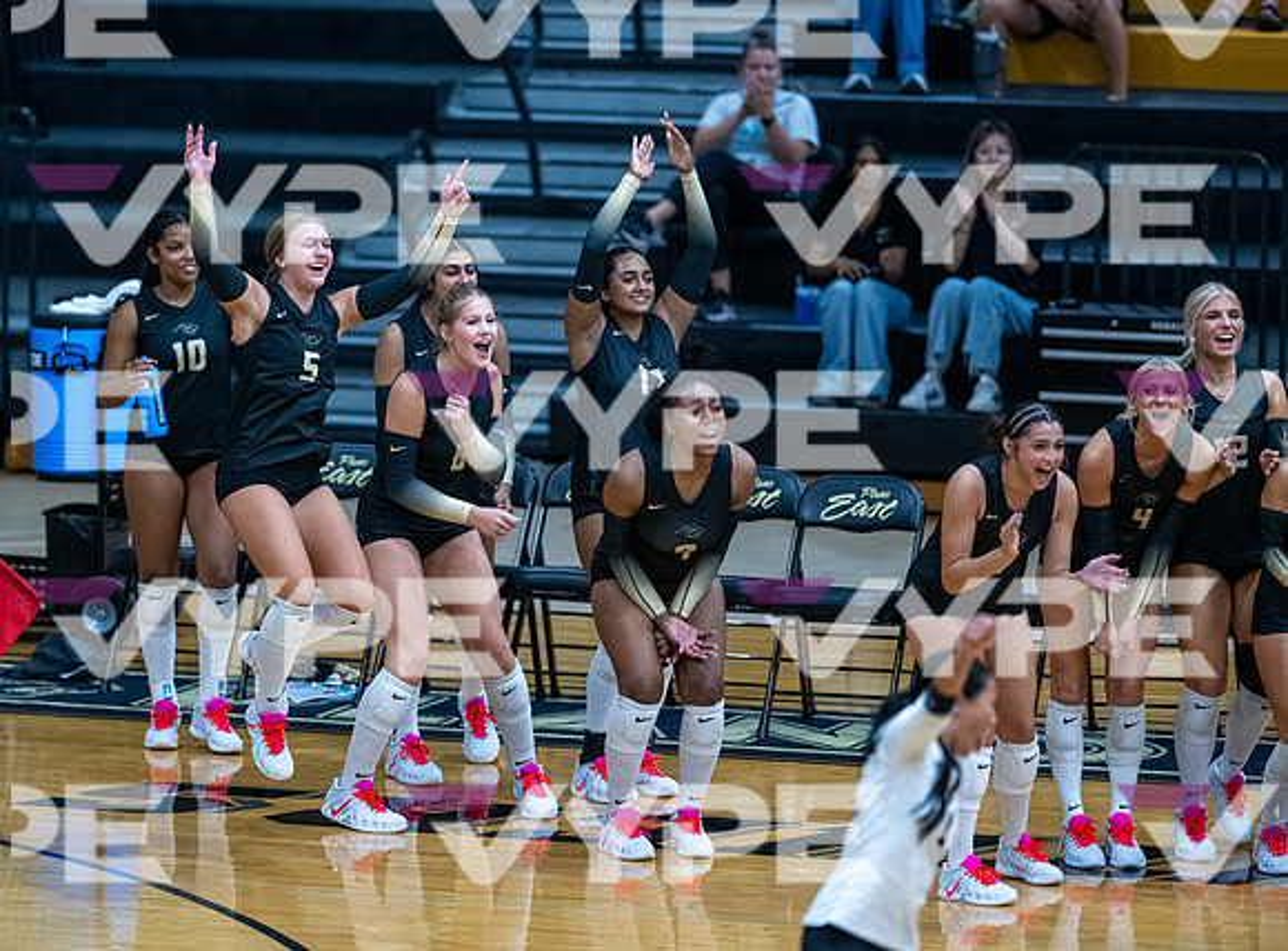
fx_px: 9768
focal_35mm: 264
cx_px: 408
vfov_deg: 5.6
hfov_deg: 7.5
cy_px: 365
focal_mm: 200
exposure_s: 1/1600
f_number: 2
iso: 3200
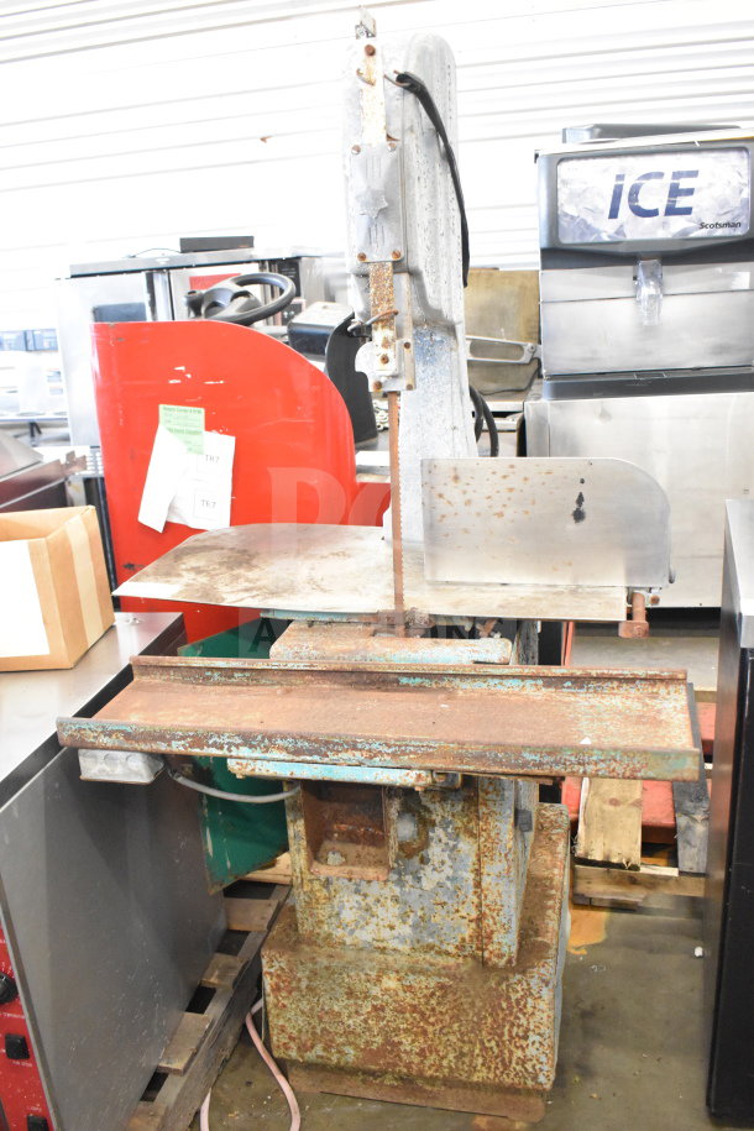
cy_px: 566
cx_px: 377
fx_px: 942
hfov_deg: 43.6
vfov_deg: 61.9
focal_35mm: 30
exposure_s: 1/100
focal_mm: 20
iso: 6400
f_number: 5
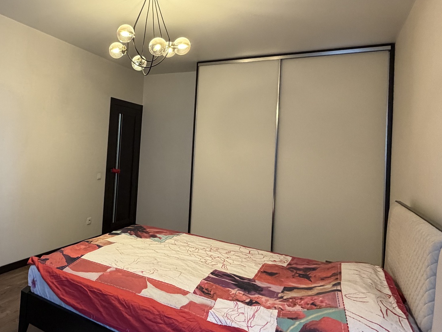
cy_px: 129
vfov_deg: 52.6
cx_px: 98
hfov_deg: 62.5
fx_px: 332
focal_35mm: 26
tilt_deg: +1.2
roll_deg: -4.4
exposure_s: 1/70
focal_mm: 2.22
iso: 320
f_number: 2.2
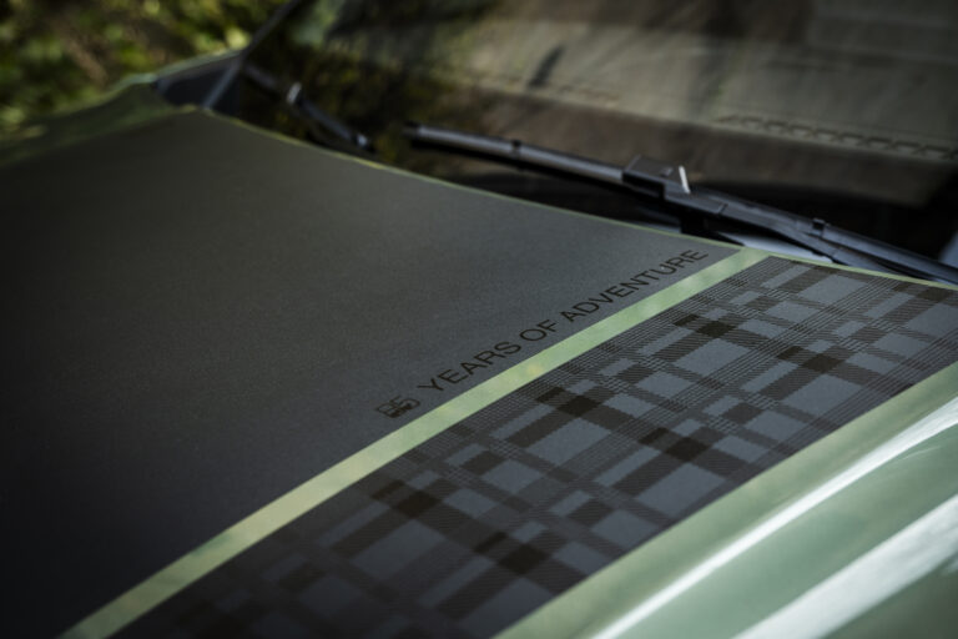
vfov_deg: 25.5
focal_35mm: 53
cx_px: 479
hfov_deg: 37.5
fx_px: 1410
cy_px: 320
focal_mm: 53
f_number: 4
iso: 100
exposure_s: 1/160
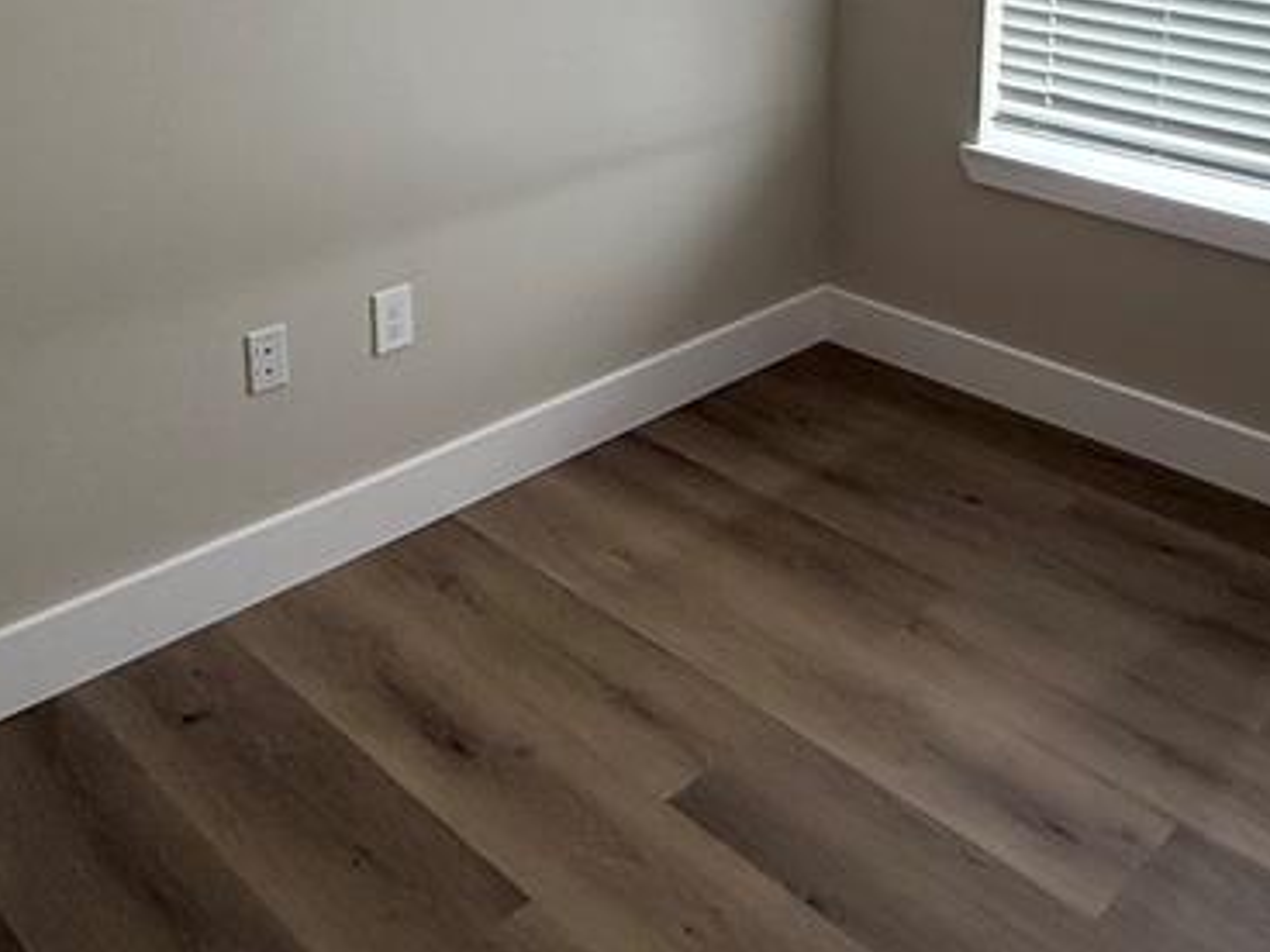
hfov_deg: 47.1
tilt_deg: -11.1
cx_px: 846
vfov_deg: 33.9
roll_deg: -0.7
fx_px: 1431
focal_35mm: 39
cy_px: 17
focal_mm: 2.22
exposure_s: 1/120
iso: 80
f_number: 2.2
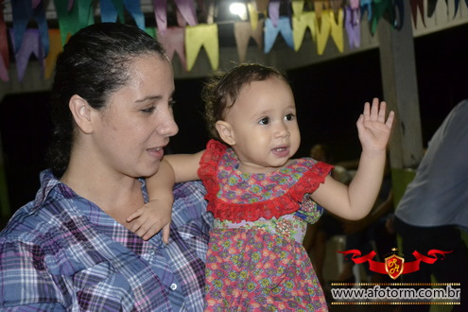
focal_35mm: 48
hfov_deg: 41.1
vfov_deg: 28.1
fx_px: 624
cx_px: 234
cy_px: 156
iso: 2500
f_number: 4.2
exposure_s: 1/60
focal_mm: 32
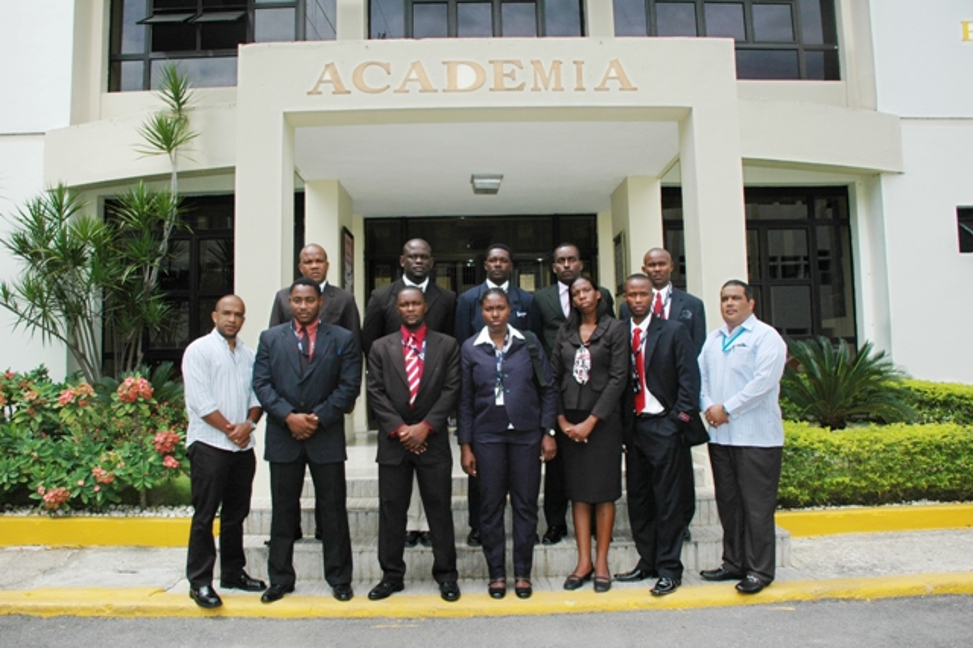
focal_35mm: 27
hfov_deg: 67.4
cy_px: 324
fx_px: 729
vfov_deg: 47.9
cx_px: 486
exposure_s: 1/500
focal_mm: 18
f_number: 8
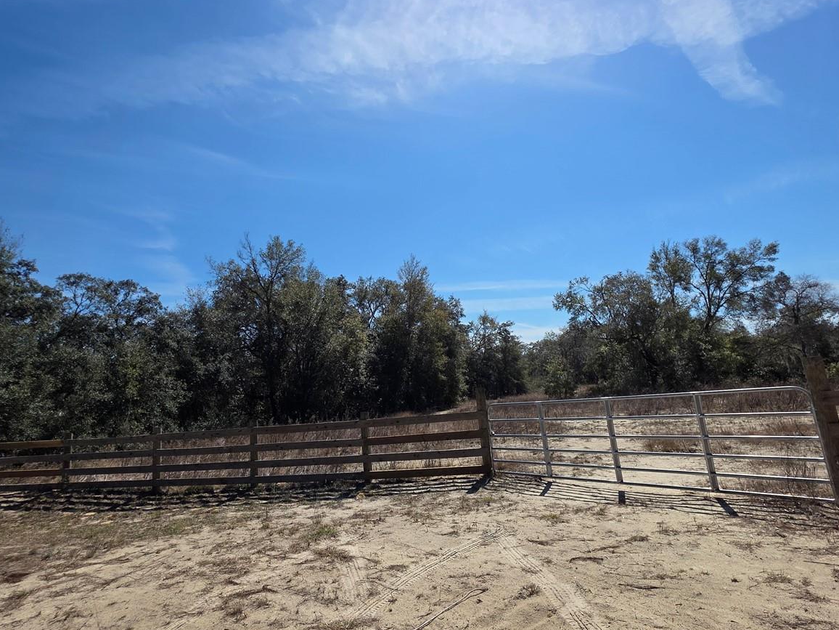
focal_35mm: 18
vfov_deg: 71.6
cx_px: 401
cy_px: 303
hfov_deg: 87.7
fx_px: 436
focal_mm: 2.2
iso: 40
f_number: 1.9
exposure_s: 1/3381
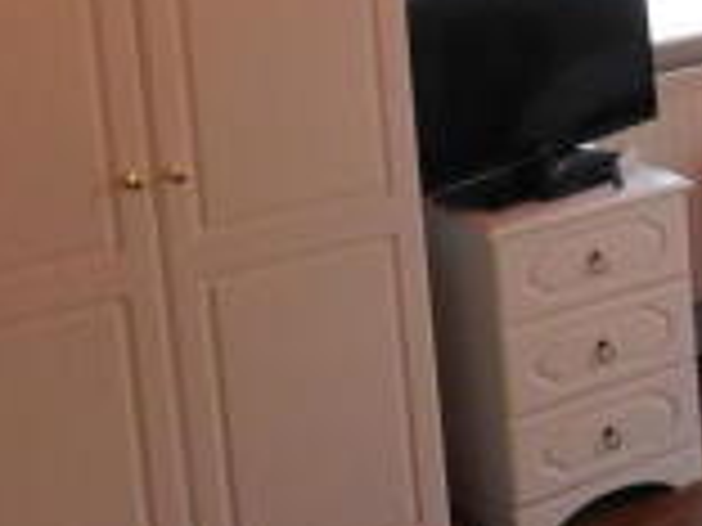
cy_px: -79
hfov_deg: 19.0
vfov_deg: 16.6
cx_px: 1150
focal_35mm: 86
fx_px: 1744
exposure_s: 1/30
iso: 320
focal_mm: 4
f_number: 3
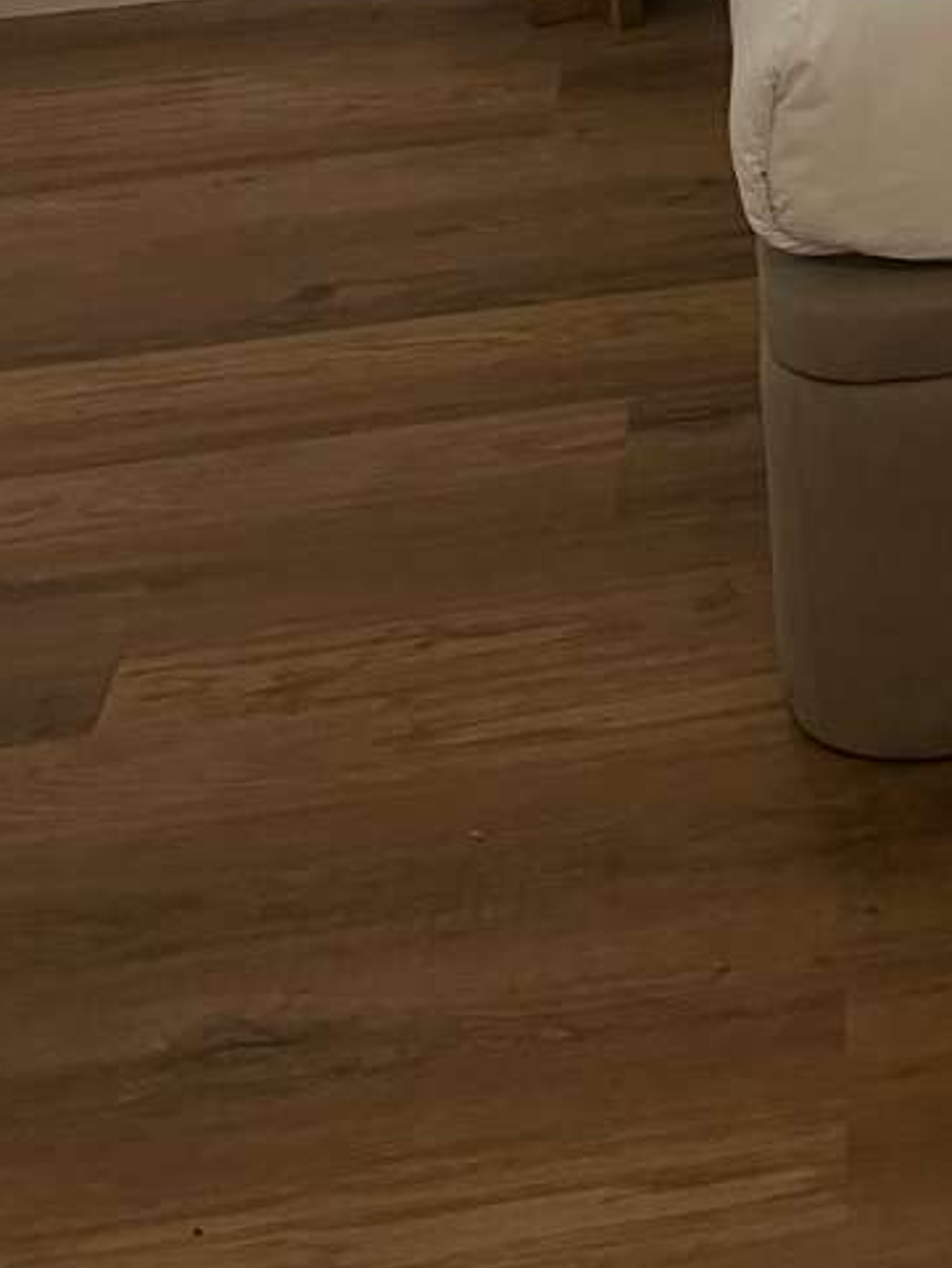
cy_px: -677
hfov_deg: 16.7
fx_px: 2969
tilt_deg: -9.3
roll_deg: +3.1
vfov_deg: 20.4
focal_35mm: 81
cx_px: 1391
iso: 100
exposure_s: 1/50
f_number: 1.6
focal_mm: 5.1
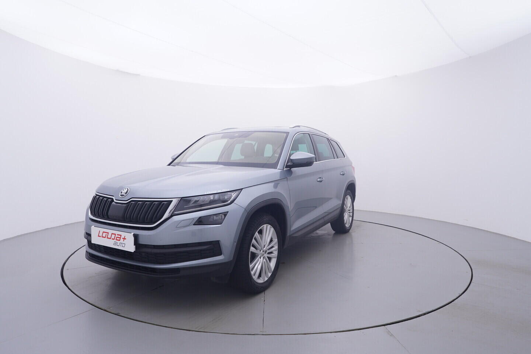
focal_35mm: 22
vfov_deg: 56.2
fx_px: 332
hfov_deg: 77.3
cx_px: 266
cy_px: 177
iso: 200
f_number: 5
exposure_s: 1/80
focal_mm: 15
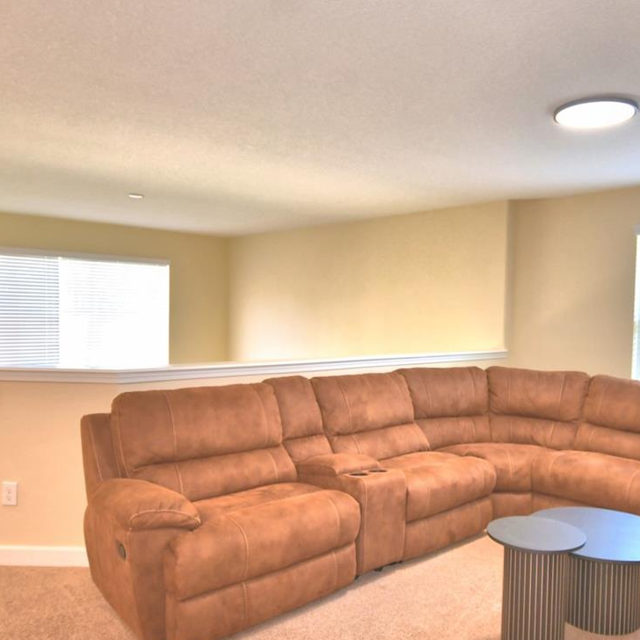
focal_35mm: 28
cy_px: 341
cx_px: 405
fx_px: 586
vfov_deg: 57.3
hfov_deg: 56.5
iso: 200
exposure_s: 1/30
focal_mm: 10
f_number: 4.5
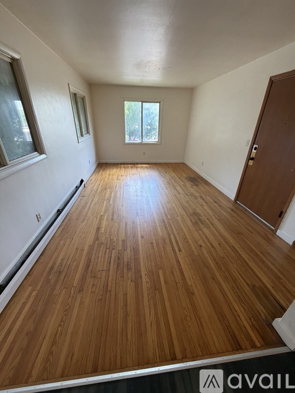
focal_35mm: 14
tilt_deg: -26.5
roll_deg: -1.4
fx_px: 159
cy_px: 196
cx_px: 148
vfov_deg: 102.1
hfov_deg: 85.7
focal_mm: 2.22
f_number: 2.2
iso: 250
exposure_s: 1/121
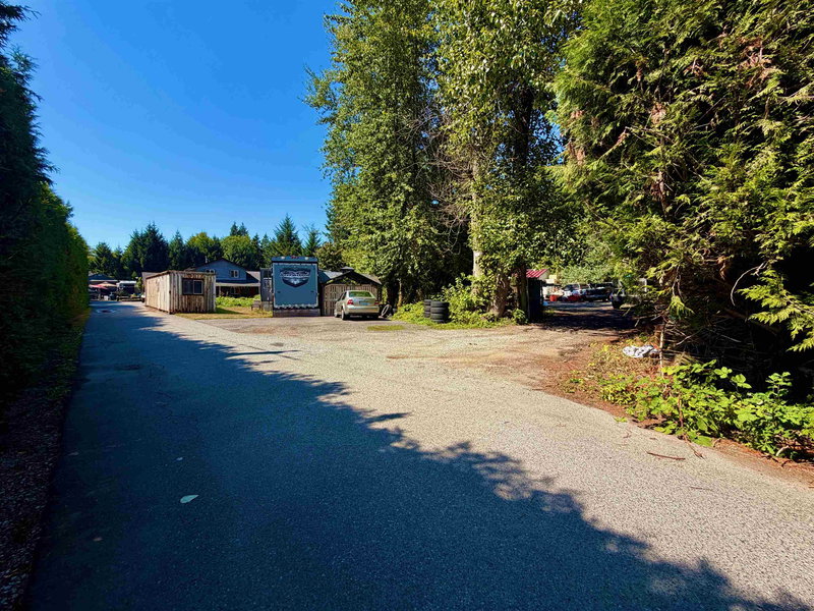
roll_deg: +0.2
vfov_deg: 85.7
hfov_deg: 102.1
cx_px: 407
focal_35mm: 14
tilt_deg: -1.4
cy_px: 306
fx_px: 329
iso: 40
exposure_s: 1/770
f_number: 2.2
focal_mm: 2.22
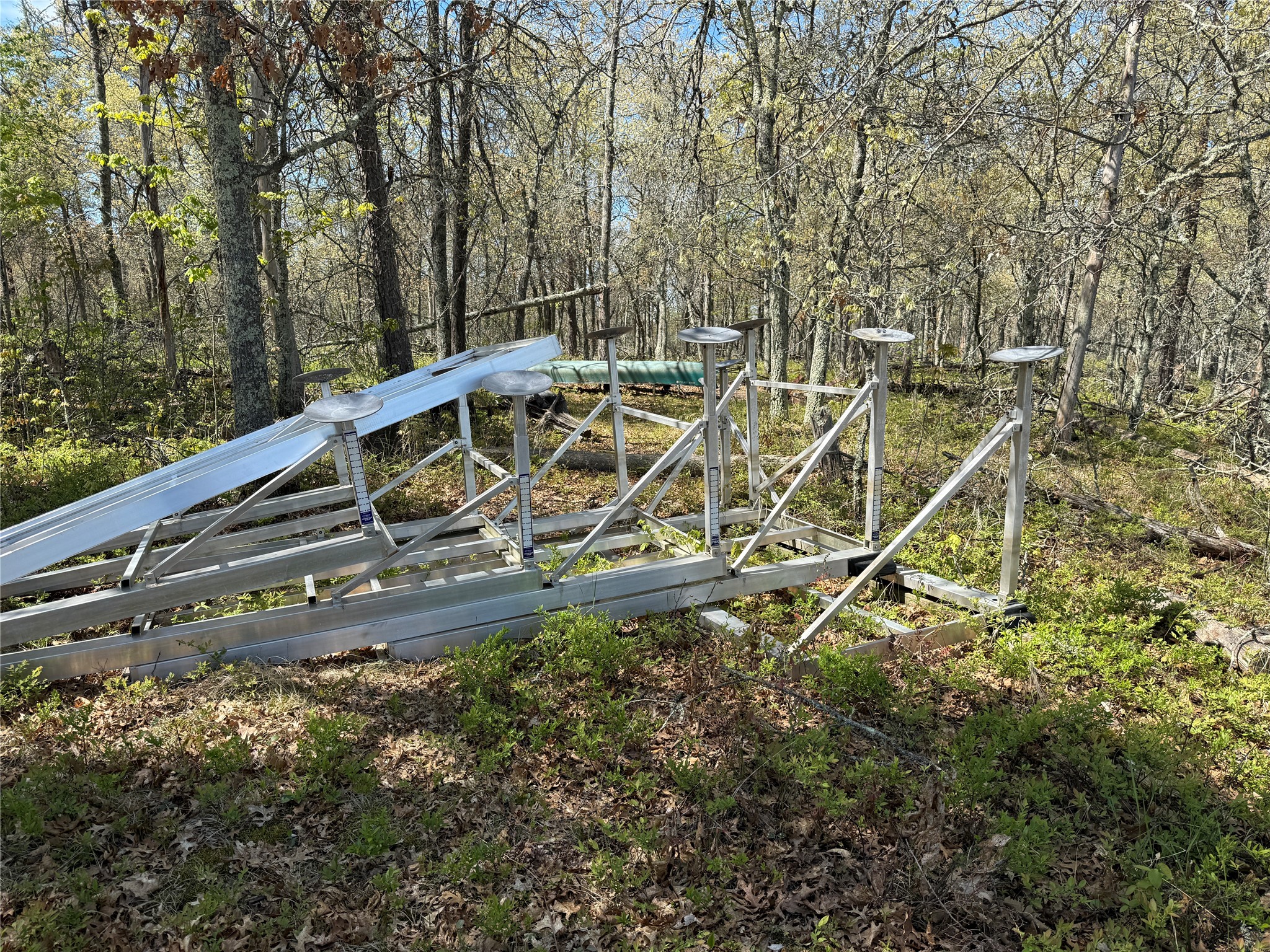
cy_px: 476
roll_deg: -0.2
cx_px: 635
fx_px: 881
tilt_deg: -8.2
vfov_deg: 56.8
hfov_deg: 71.6
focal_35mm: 24
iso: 80
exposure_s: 1/1437
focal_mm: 6.76
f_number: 1.78
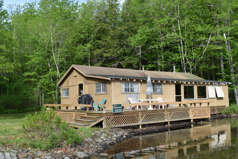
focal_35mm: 37
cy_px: 75
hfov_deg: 51.9
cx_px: 120
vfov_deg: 35.9
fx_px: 245
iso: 110
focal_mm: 18
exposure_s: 1/250
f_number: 8
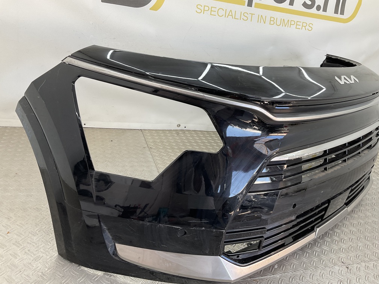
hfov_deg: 61.7
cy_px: 142
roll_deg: -14.7
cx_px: 190
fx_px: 318
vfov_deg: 48.2
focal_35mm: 29
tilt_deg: -24.9
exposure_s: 1/100
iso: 25
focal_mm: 3
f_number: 1.8
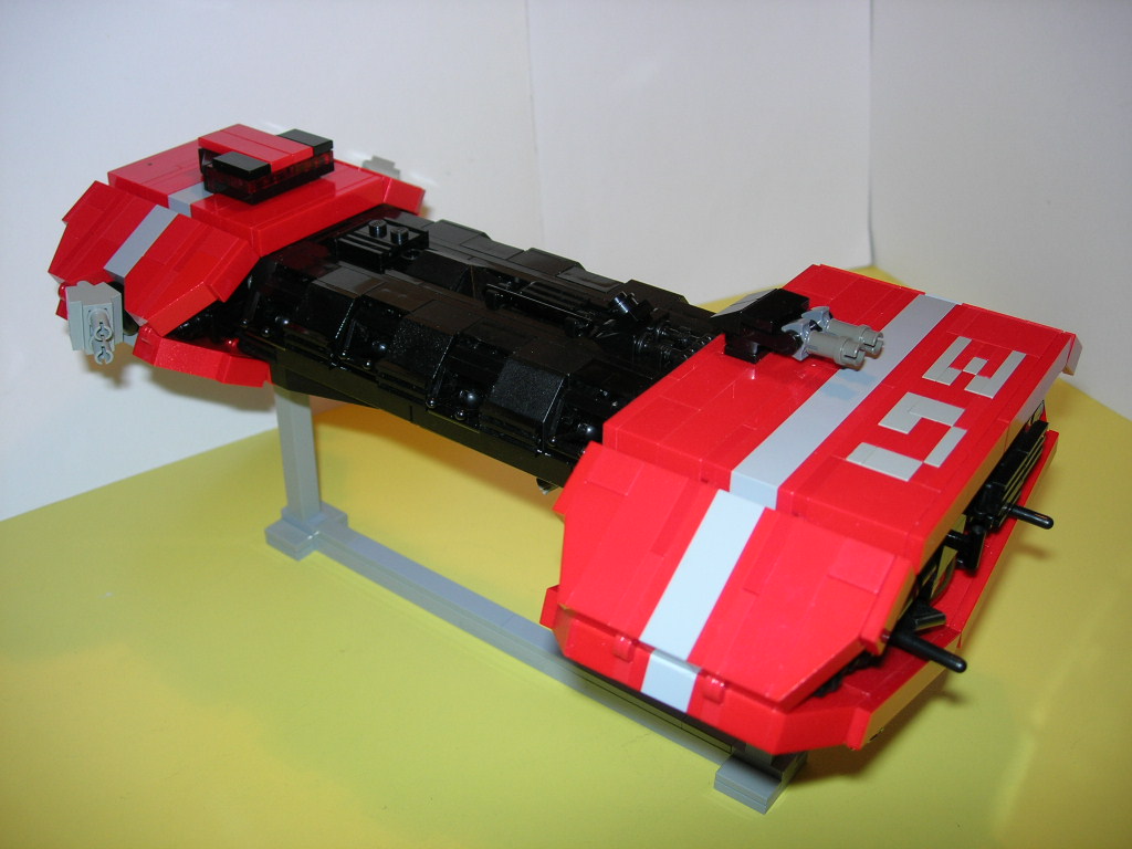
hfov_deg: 49.0
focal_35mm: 38
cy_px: 424
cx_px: 566
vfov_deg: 37.7
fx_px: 1243
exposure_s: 1/60.1
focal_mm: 7.8
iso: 64
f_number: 2.8
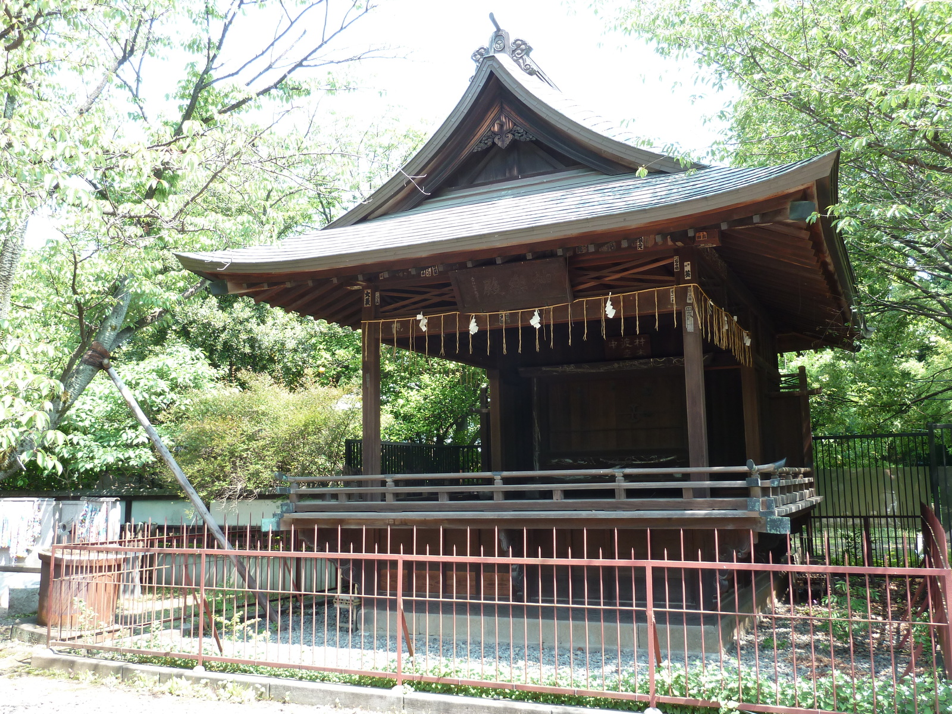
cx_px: 476
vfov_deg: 44.2
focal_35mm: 32
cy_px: 357
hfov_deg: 56.8
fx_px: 880
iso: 80
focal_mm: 5.3
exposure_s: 1/50
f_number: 3.5
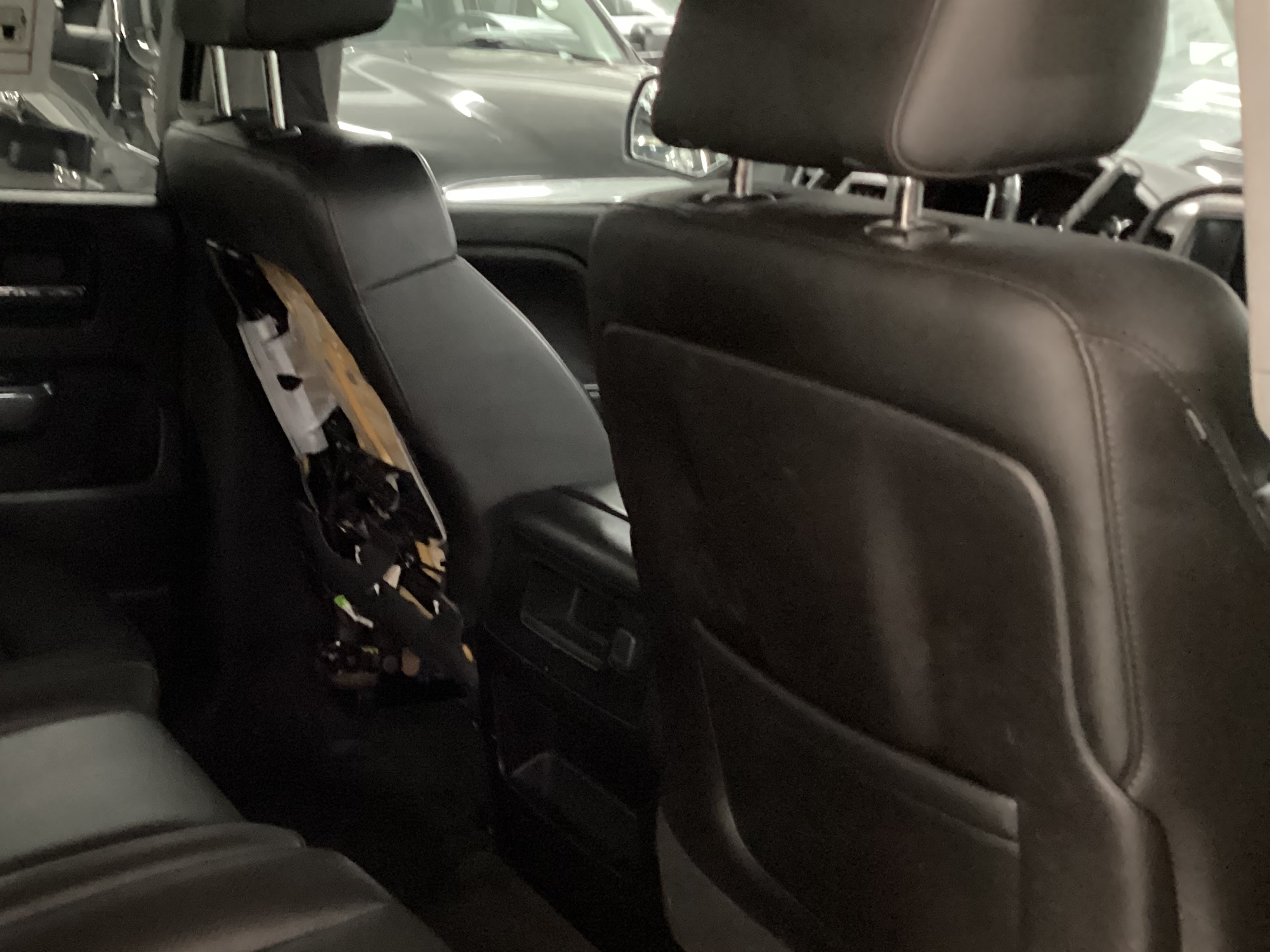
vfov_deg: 30.7
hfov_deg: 39.3
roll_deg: -2.1
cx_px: 308
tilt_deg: -19.8
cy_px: 601
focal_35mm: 47
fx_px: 1724
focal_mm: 3.3
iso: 800
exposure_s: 1/15
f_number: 2.4
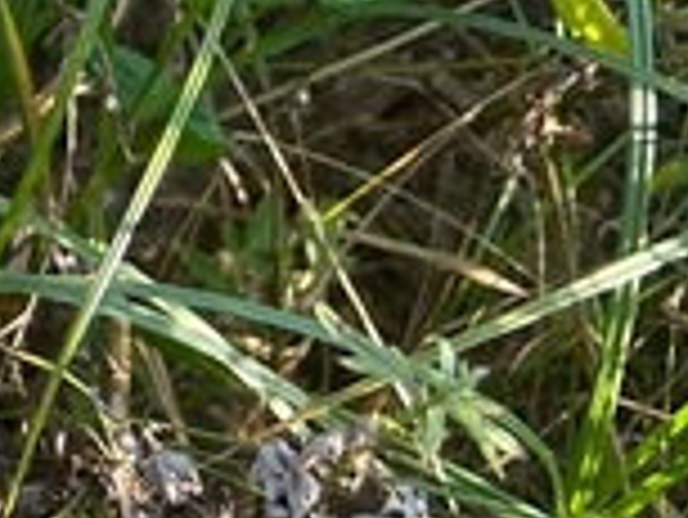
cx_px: -877
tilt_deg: -41.5
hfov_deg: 12.1
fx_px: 2705
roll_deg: -15.6
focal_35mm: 136
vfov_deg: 10.4
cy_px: -320
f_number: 1.5
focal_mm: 5.7
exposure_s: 1/389
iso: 50
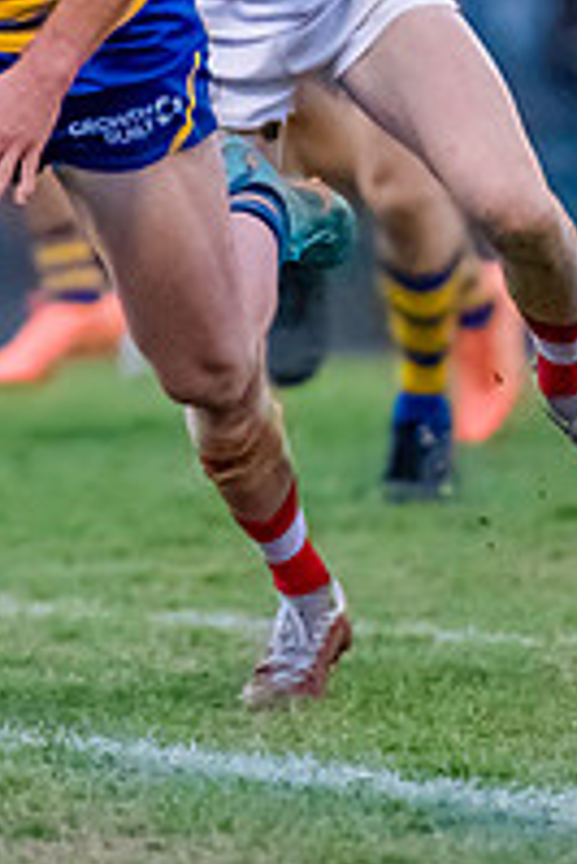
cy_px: -4
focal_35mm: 1800
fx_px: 43197
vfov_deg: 1.1
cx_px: 41
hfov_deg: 0.8
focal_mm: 420
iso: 10000
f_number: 4
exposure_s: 1/1600
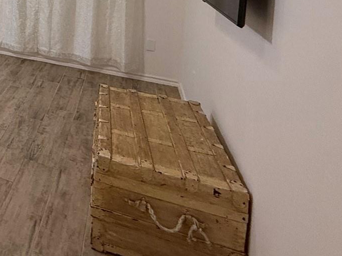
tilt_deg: -2.2
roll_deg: -0.3
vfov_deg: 29.3
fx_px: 415
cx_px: -108
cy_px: -56
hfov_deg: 32.8
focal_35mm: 42
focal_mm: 2.22
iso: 250
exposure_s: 1/120
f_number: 2.2
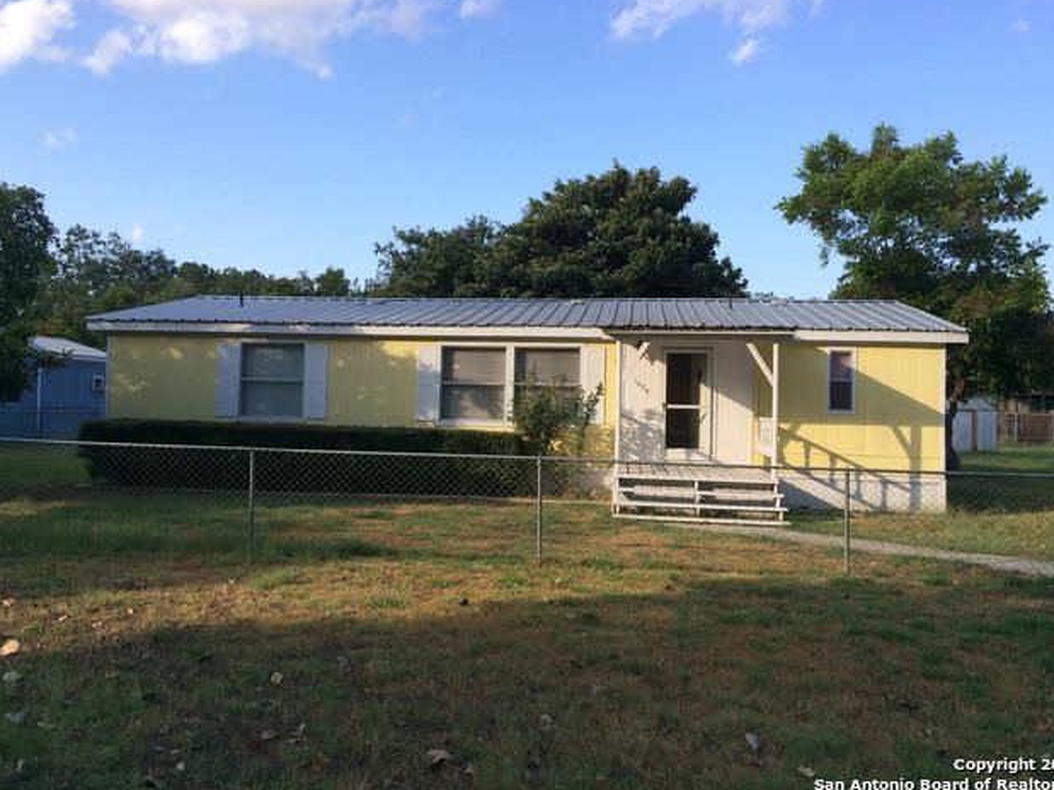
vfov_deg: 46.8
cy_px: 386
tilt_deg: +1.4
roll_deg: -0.2
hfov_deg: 60.0
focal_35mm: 30
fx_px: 913
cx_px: 541
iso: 32
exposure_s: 1/855
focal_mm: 4.15
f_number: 2.2
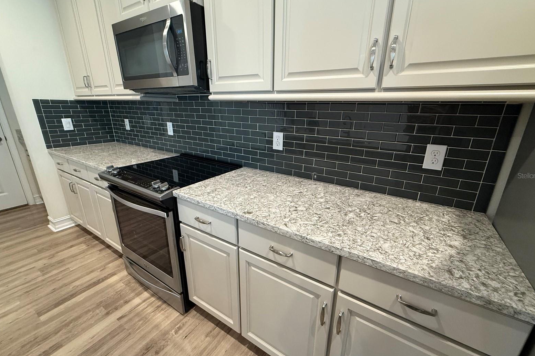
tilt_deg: -17.5
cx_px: 275
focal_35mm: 15
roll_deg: -1.5
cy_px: 175
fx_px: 223
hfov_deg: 100.4
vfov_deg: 77.3
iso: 400
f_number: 2.2
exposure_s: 1/60
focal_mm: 2.22
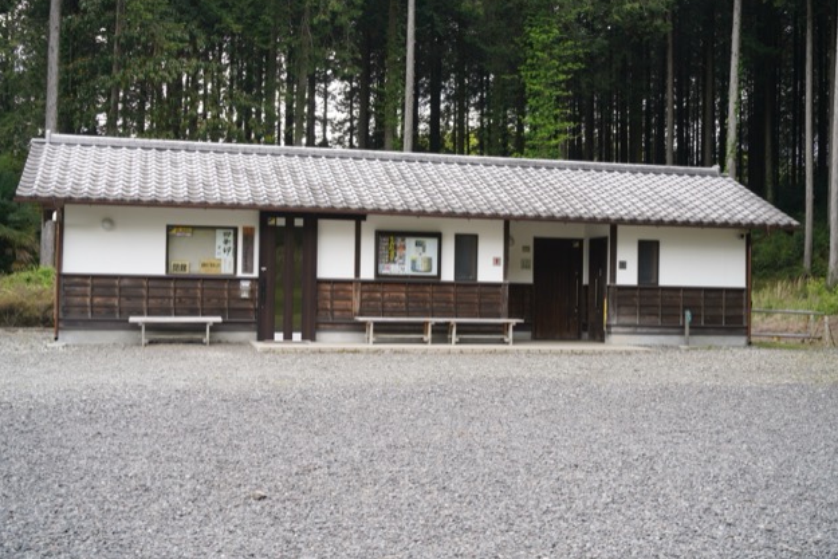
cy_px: 279
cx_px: 421
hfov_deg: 43.6
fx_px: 1048
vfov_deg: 29.9
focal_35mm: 45
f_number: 5.6
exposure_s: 1/125
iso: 400
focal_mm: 44
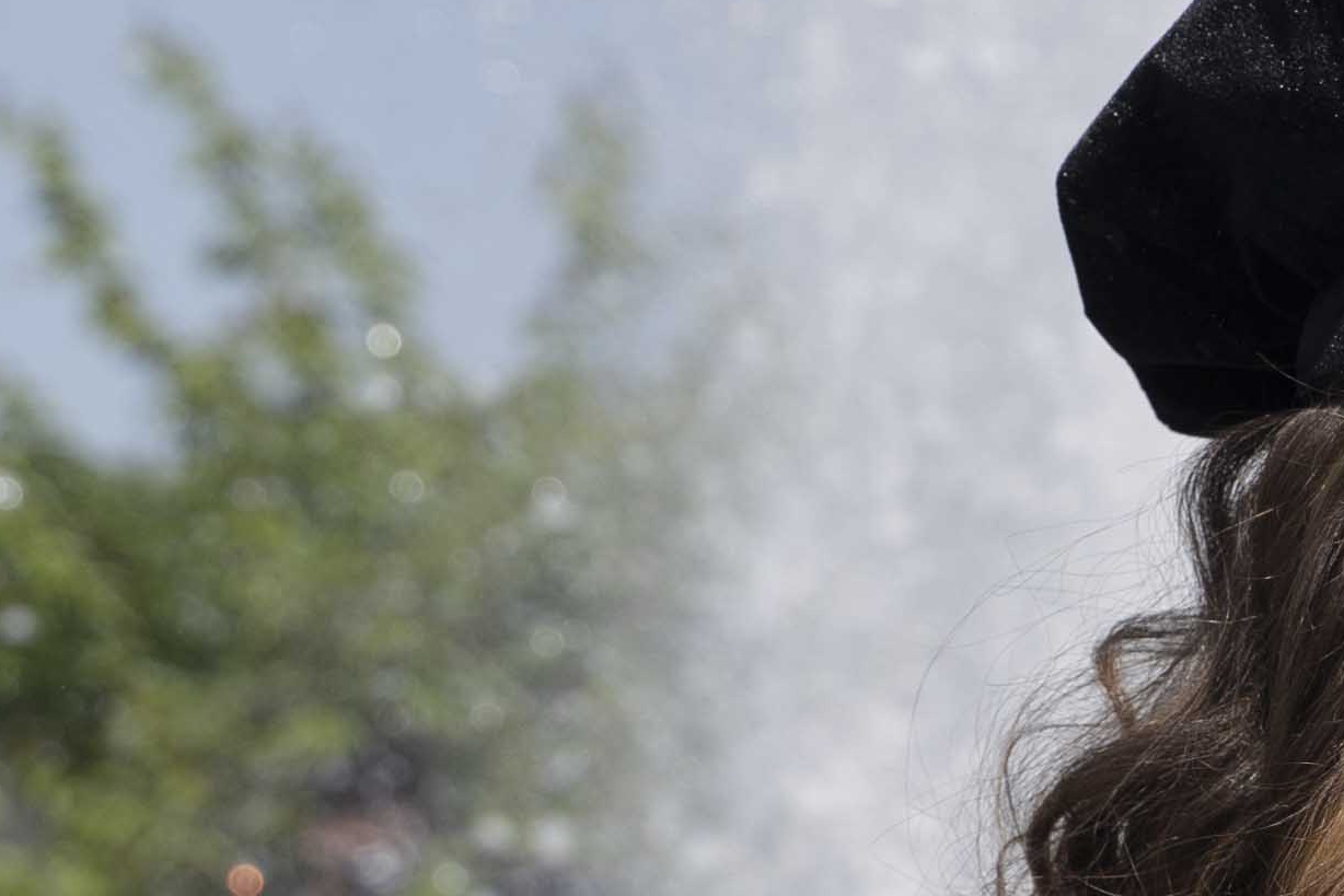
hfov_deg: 7.9
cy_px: 1001
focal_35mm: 254
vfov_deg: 5.4
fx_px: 9483
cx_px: 2190
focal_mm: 52
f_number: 4.5
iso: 160
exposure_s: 1/1600
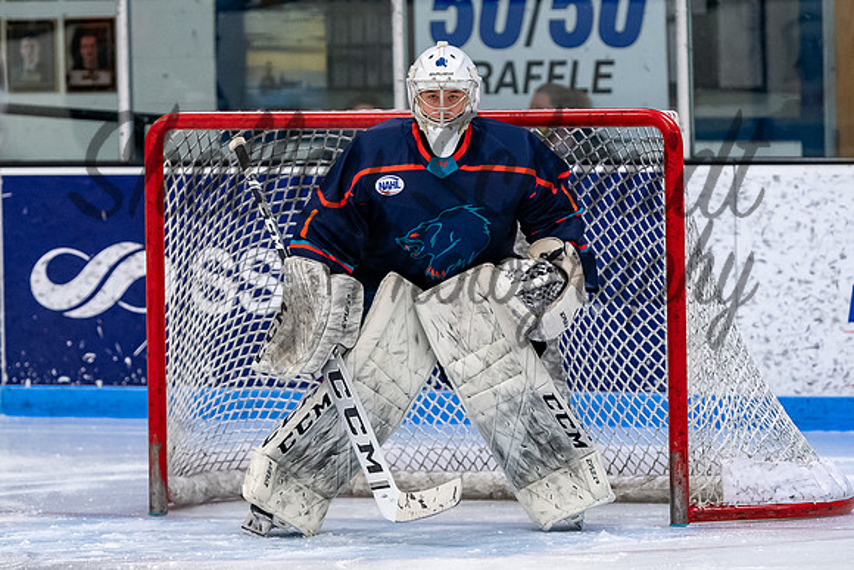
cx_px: 377
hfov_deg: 5.7
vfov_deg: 3.8
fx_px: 8504
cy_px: 218
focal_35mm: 358
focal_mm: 170
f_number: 3.2
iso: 2000
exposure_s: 1/800
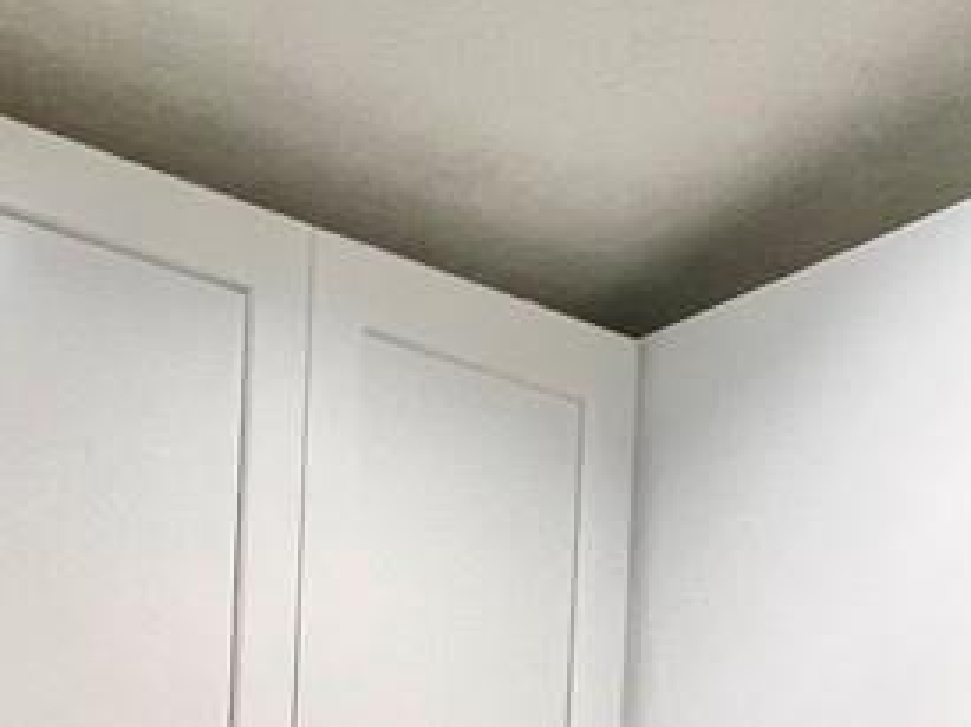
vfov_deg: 15.0
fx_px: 2130
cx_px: -709
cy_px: 1543
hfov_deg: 19.9
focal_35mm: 76
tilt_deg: -3.5
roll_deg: -0.4
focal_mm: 1.57
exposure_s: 1/60
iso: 200
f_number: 1.8
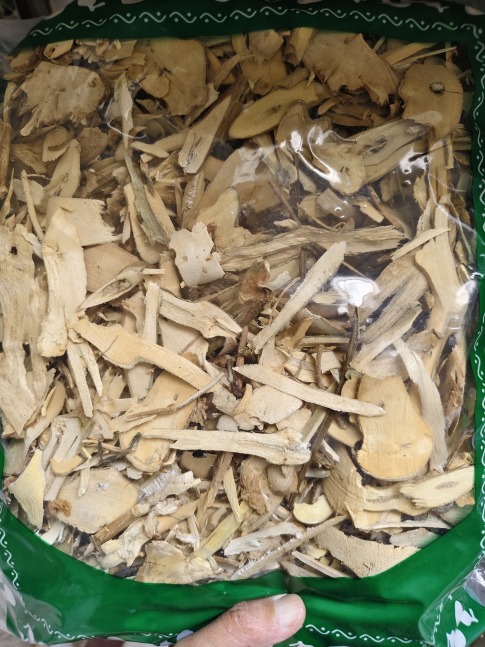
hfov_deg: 58.9
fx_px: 430
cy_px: 324
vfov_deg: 73.9
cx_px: 242
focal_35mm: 23
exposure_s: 1/100
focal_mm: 5.56
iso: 298
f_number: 1.88
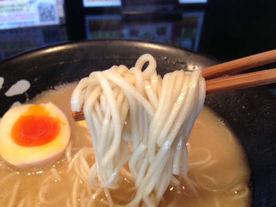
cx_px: 138
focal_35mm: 33
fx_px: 263
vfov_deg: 42.9
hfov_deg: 55.4
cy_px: 104
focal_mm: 4.13
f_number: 2.4
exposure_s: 1/20
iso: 125
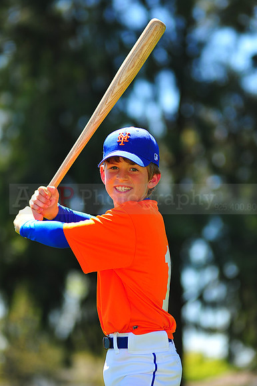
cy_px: 193
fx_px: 1930
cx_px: 128
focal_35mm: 180
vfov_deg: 11.4
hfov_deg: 7.6
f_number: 4
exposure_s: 1/640
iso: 200
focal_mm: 180
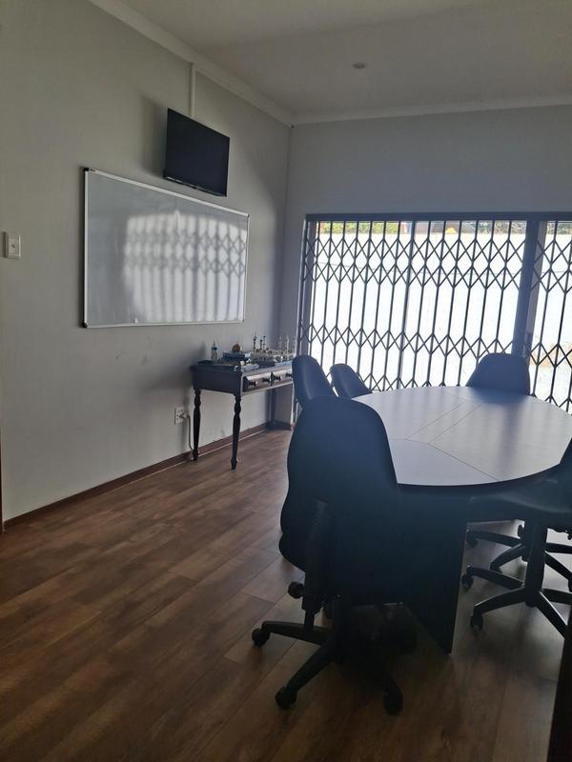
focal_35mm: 25
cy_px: 381
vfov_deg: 69.4
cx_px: 286
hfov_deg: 54.9
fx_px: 551
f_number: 1.8
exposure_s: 1/563
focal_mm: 4.69
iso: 32
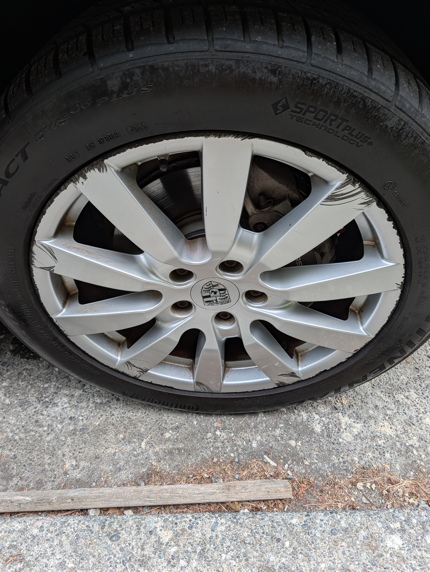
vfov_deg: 71.5
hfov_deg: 56.9
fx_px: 397
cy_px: 286
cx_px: 215
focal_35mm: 24
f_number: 1.68
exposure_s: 1/631
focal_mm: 6.9
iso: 19
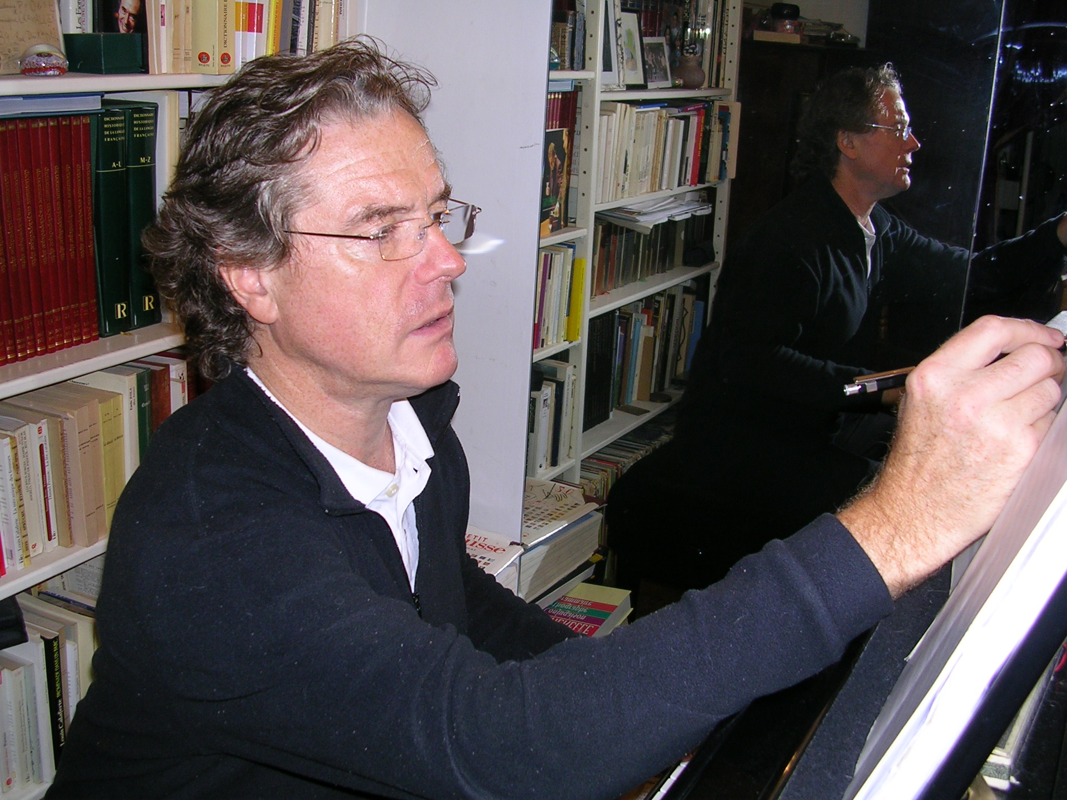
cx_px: 534
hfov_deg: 49.0
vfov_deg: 37.7
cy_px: 400
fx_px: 1171
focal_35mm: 38
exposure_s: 1/60.1
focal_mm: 5.8
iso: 50
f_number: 2.8
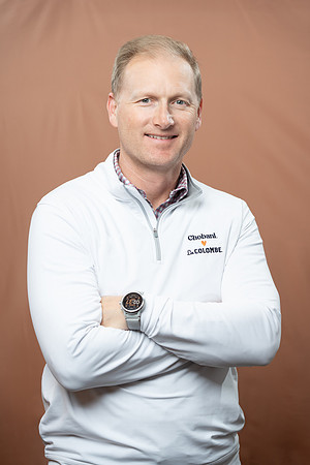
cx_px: 155
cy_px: 232
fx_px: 1033
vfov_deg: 25.4
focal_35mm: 80
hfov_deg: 17.1
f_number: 4
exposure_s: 1/160
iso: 320
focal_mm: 80
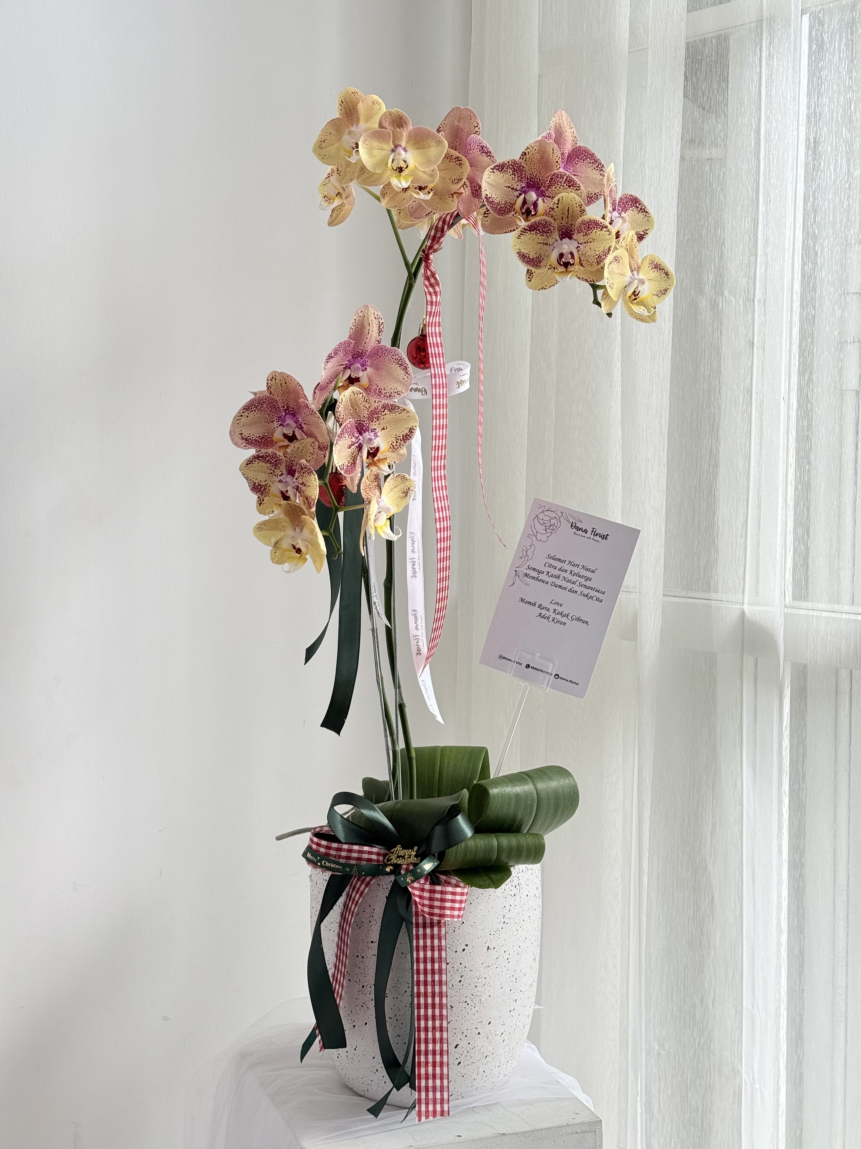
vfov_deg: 39.7
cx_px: 430
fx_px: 1592
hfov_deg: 30.3
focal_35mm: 48
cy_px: 574
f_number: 1.78
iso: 80
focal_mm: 6.76
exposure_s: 1/242
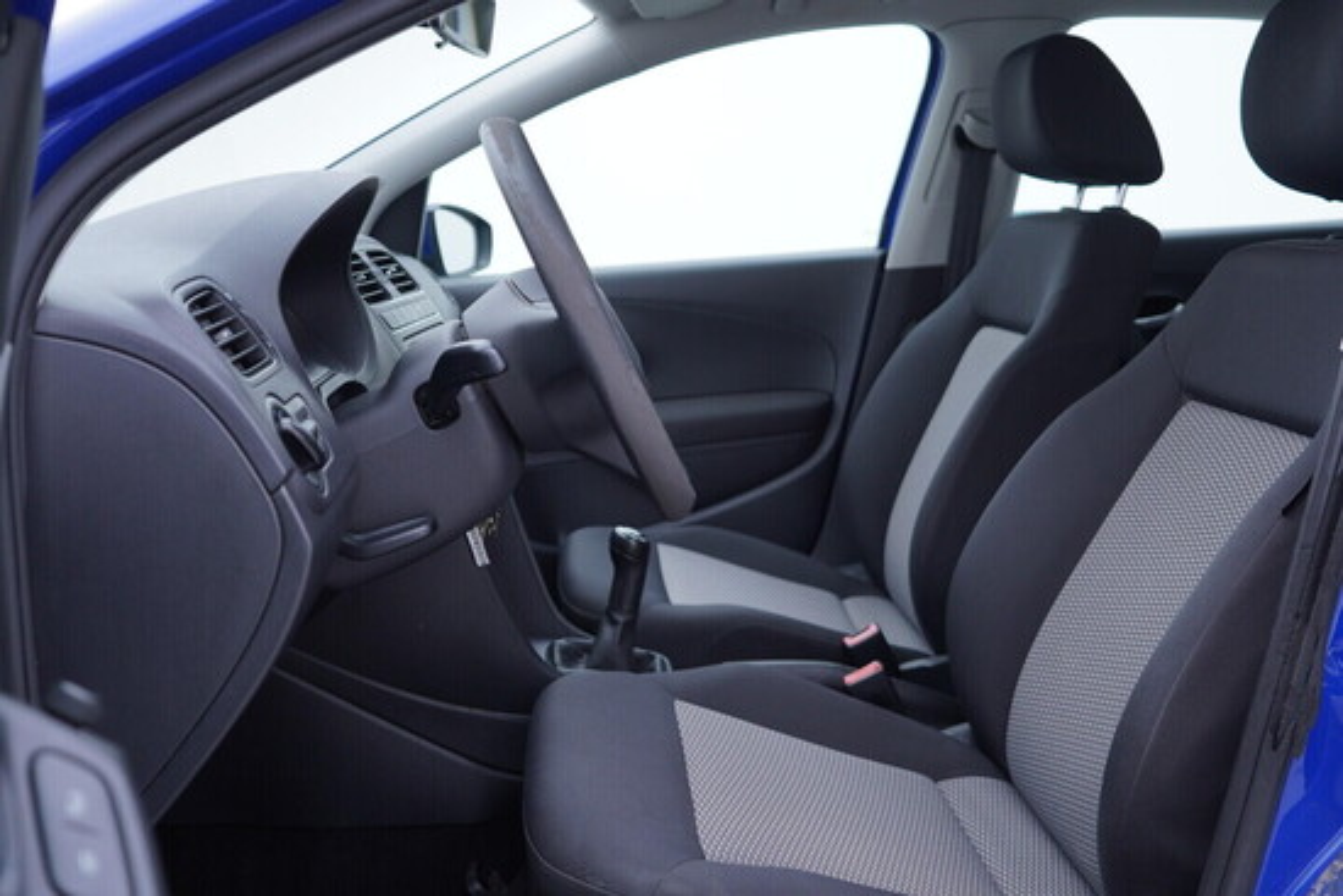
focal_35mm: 36
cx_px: 672
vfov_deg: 36.9
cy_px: 448
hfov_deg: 53.1
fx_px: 1343
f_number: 2.8
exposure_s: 1/40
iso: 125
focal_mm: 24
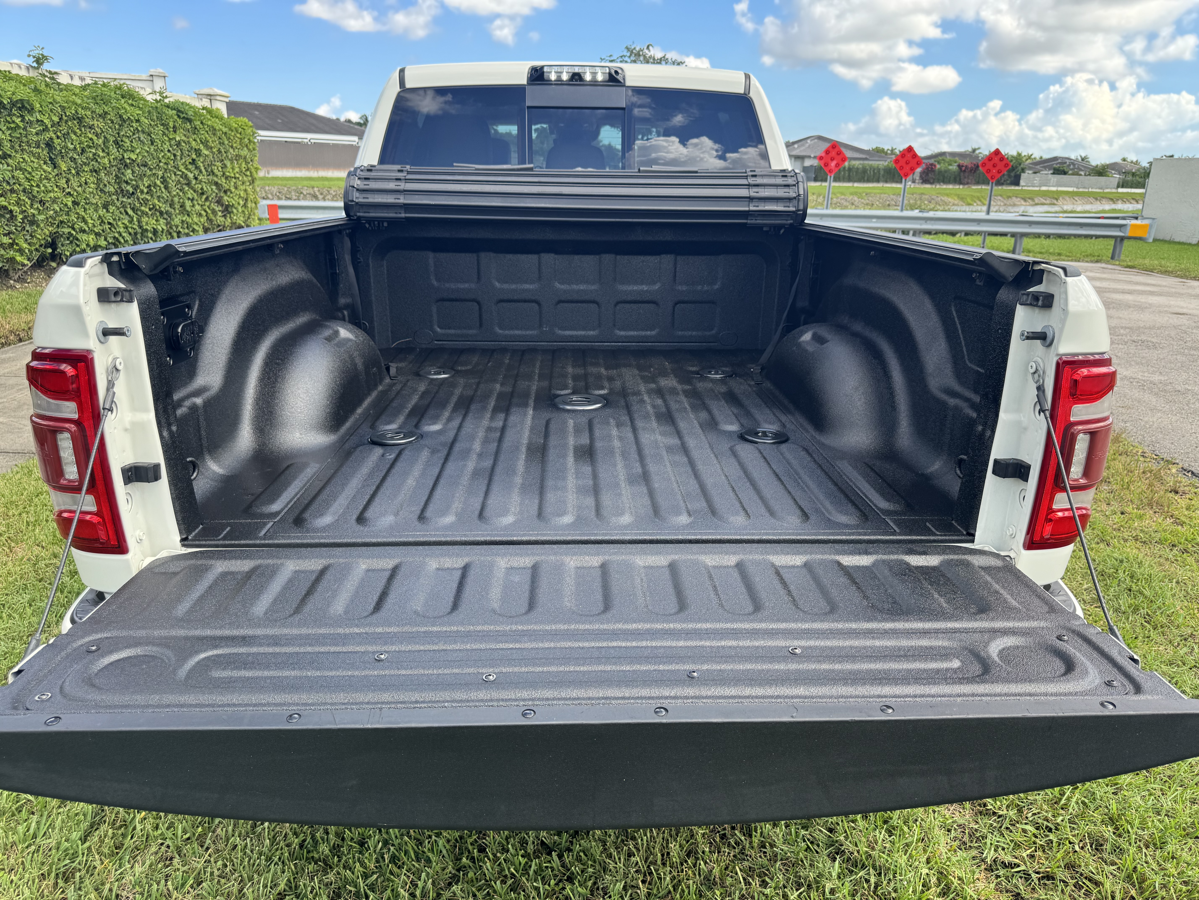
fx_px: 831
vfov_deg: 56.8
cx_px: 600
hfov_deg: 71.6
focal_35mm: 24
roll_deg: -1.4
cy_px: 450
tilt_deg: -19.3
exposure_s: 1/747
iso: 80
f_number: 1.78
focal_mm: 6.76
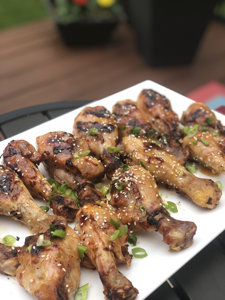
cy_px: 150
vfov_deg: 36.8
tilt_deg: -35.3
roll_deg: -3.7
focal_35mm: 52
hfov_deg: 28.0
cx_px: 112
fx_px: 451
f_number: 2.4
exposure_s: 1/120
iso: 20
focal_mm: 6
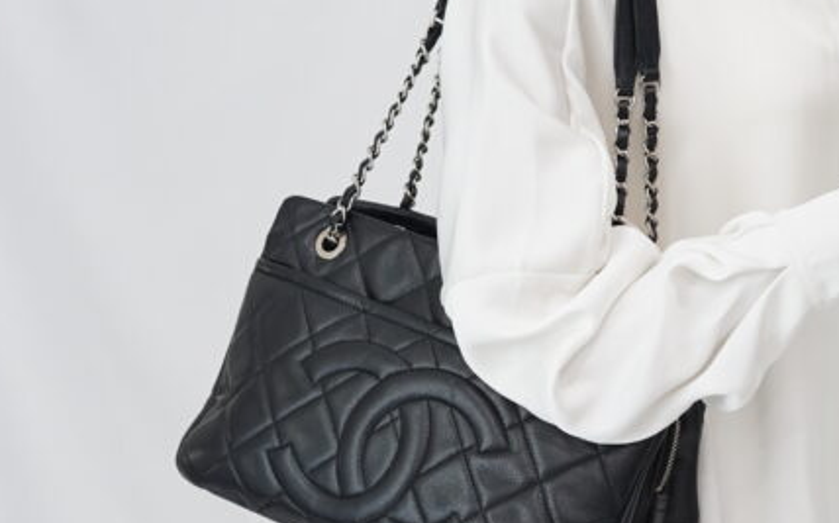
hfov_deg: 17.0
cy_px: 470
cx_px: 613
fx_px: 2788
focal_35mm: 122
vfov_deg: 10.7
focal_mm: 50
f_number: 6.3
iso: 640
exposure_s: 1/8
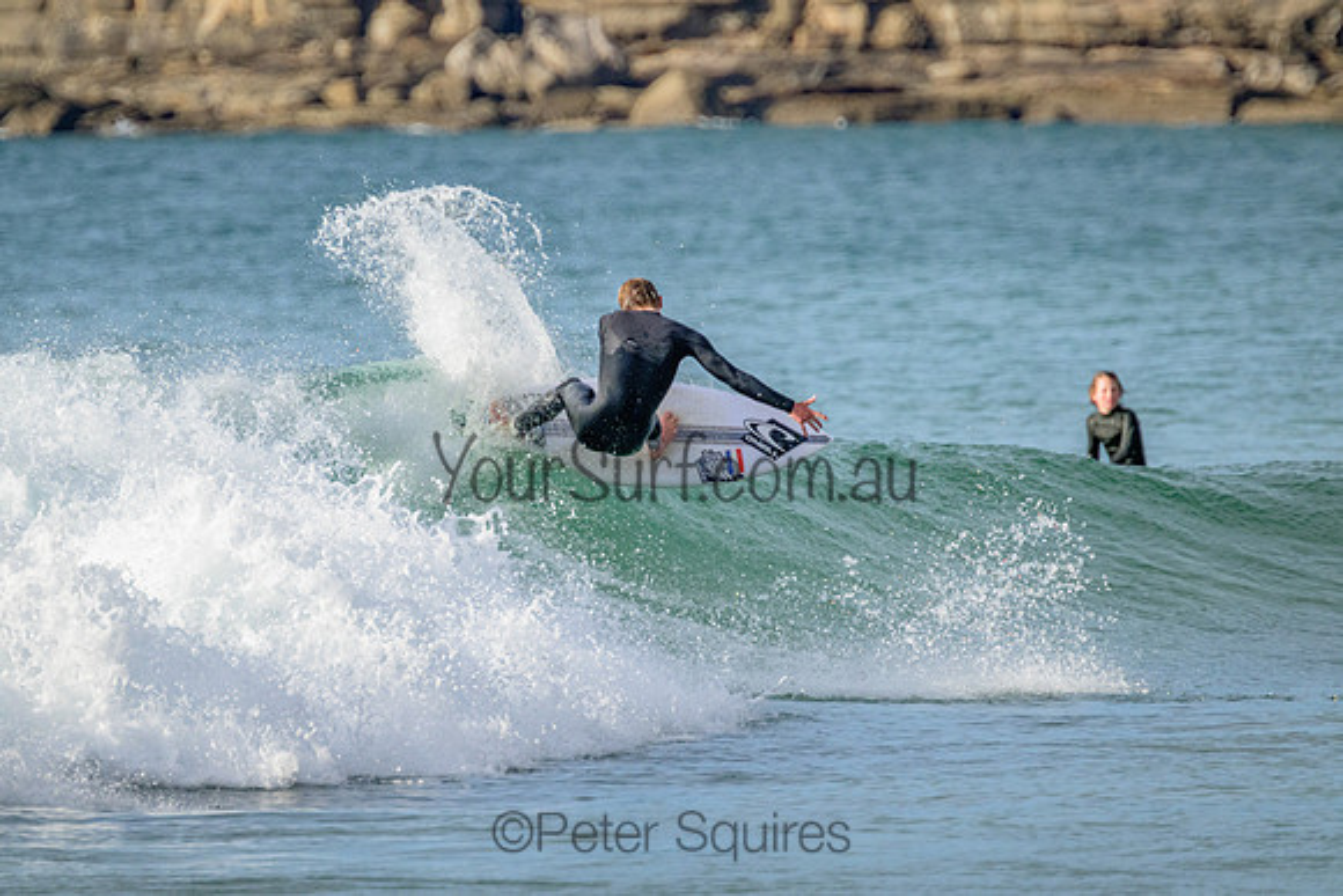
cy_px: 448
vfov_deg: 1.7
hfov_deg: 2.6
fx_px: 29850
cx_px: 672
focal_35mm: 800
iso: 2200
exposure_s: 1/1250
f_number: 11
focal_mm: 800
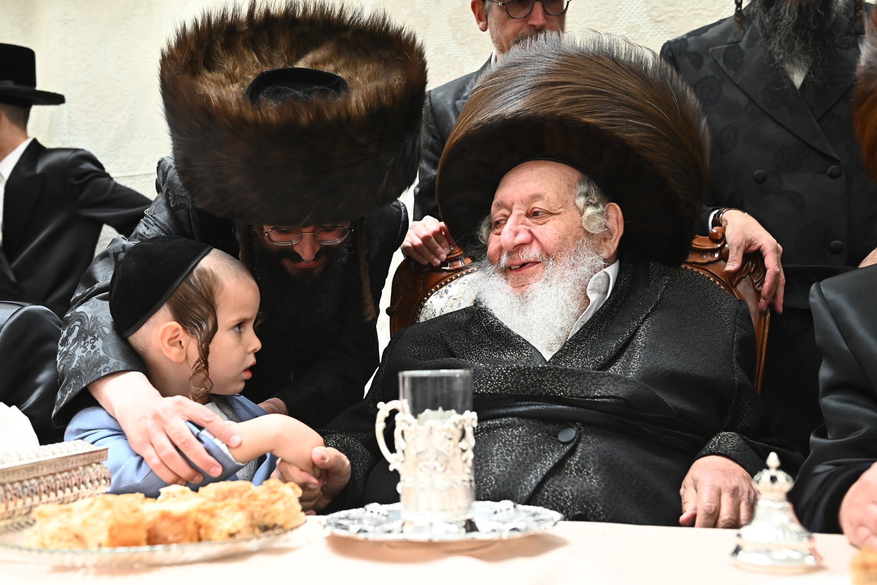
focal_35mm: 45
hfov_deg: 43.6
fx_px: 1096
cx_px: 438
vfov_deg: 29.9
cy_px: 292
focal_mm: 45
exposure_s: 1/200
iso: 1600
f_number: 5
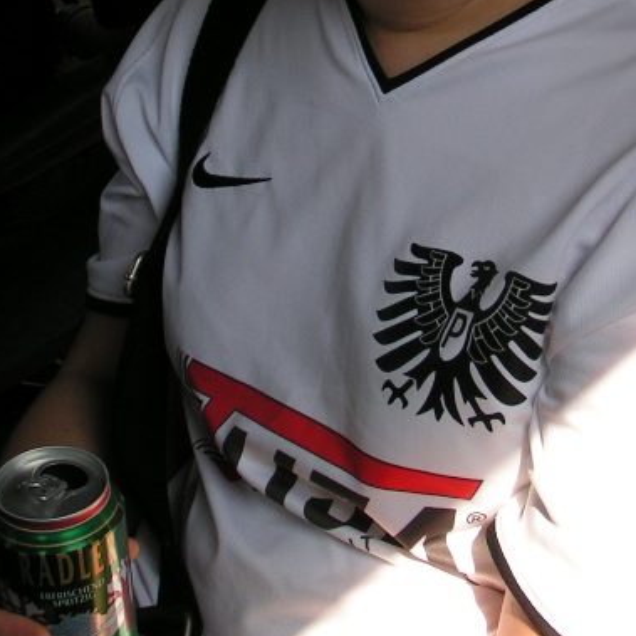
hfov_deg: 20.6
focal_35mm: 84
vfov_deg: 20.4
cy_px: 129
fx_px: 1746
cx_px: 361
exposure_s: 1/160
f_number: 5
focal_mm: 6.9
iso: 50
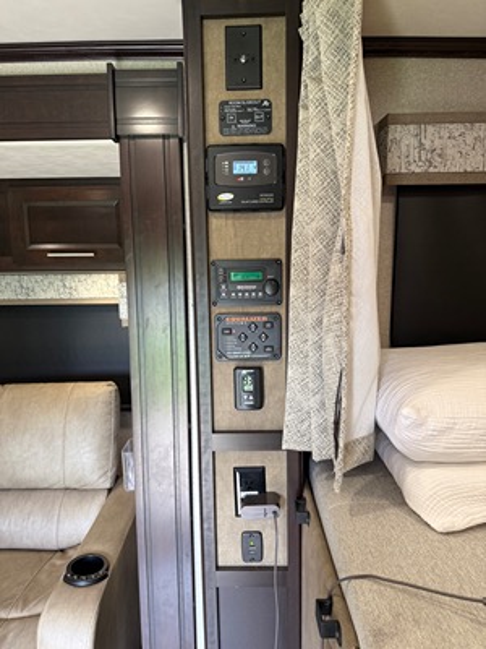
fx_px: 449
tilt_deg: -10.2
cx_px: 243
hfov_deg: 56.8
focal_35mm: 24
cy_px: 324
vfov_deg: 71.6
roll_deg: +1.6
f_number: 1.78
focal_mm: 6.76
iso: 200
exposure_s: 1/115
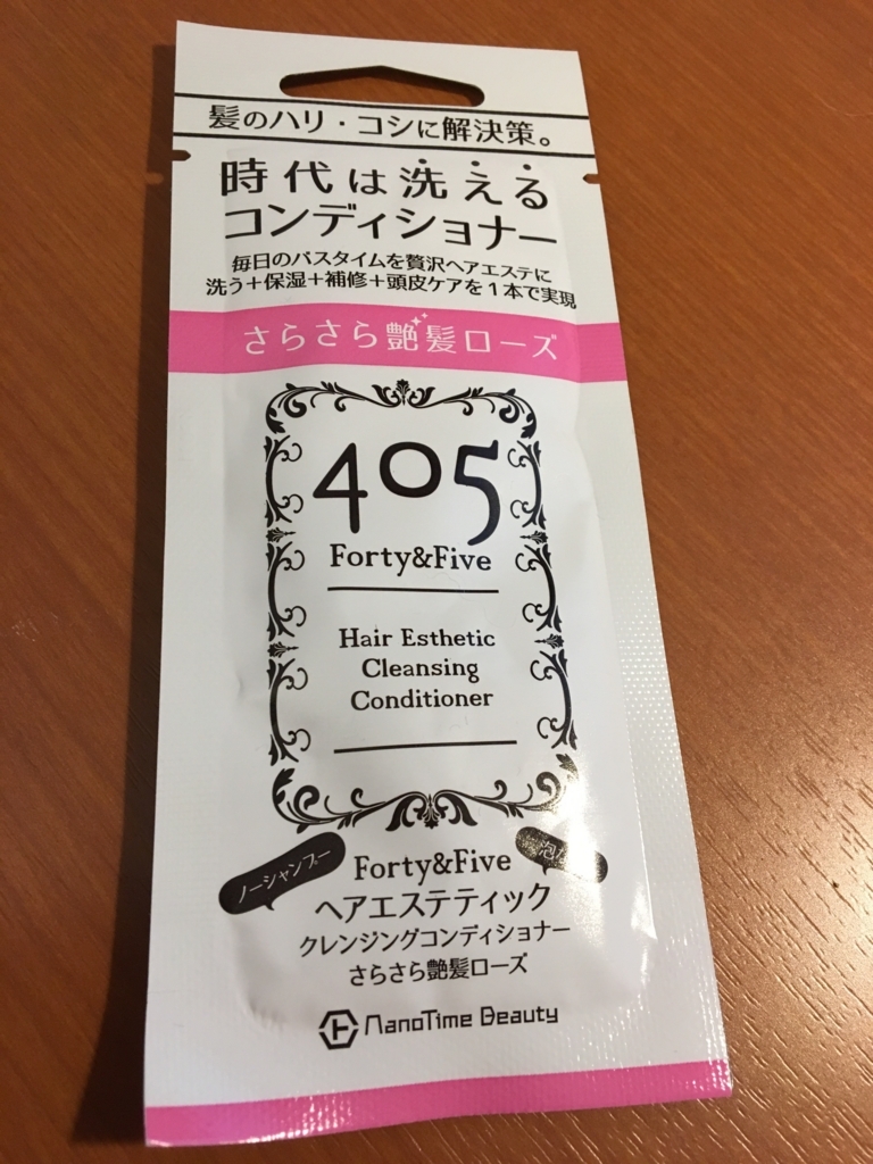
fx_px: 975
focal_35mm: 29
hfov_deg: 48.2
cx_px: 436
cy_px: 582
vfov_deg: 61.7
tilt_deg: -68.5
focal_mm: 4.15
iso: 100
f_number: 2.2
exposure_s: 1/30
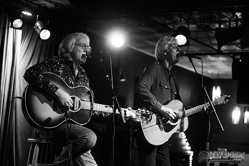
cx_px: 124
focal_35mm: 80
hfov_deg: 25.4
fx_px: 553
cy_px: 83
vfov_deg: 17.1
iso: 3200
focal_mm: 80
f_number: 3.2
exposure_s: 1/60
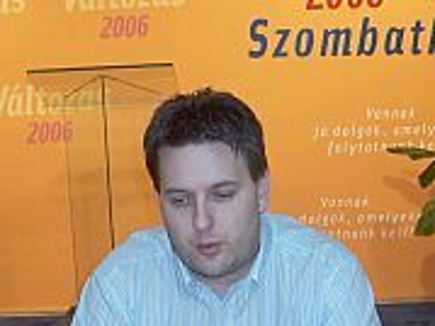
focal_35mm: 76
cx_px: 231
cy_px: 326
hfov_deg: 25.7
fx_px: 954
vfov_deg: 18.8
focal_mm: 5.6
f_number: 2.7
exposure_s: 1/60
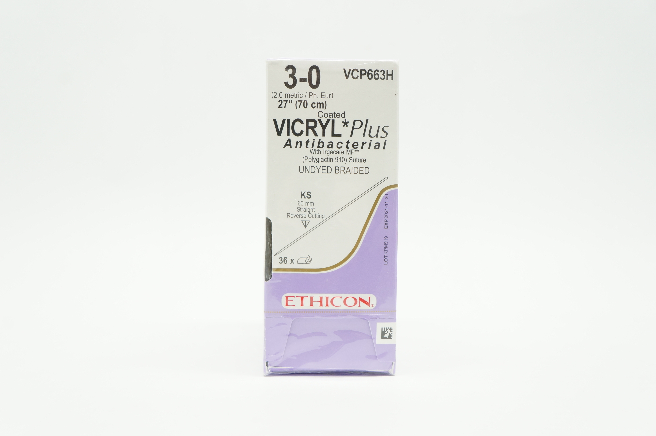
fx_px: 846
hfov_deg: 42.4
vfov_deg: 28.9
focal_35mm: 46
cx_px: 328
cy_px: 218
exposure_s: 1/30
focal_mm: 31
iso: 400
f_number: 7.1
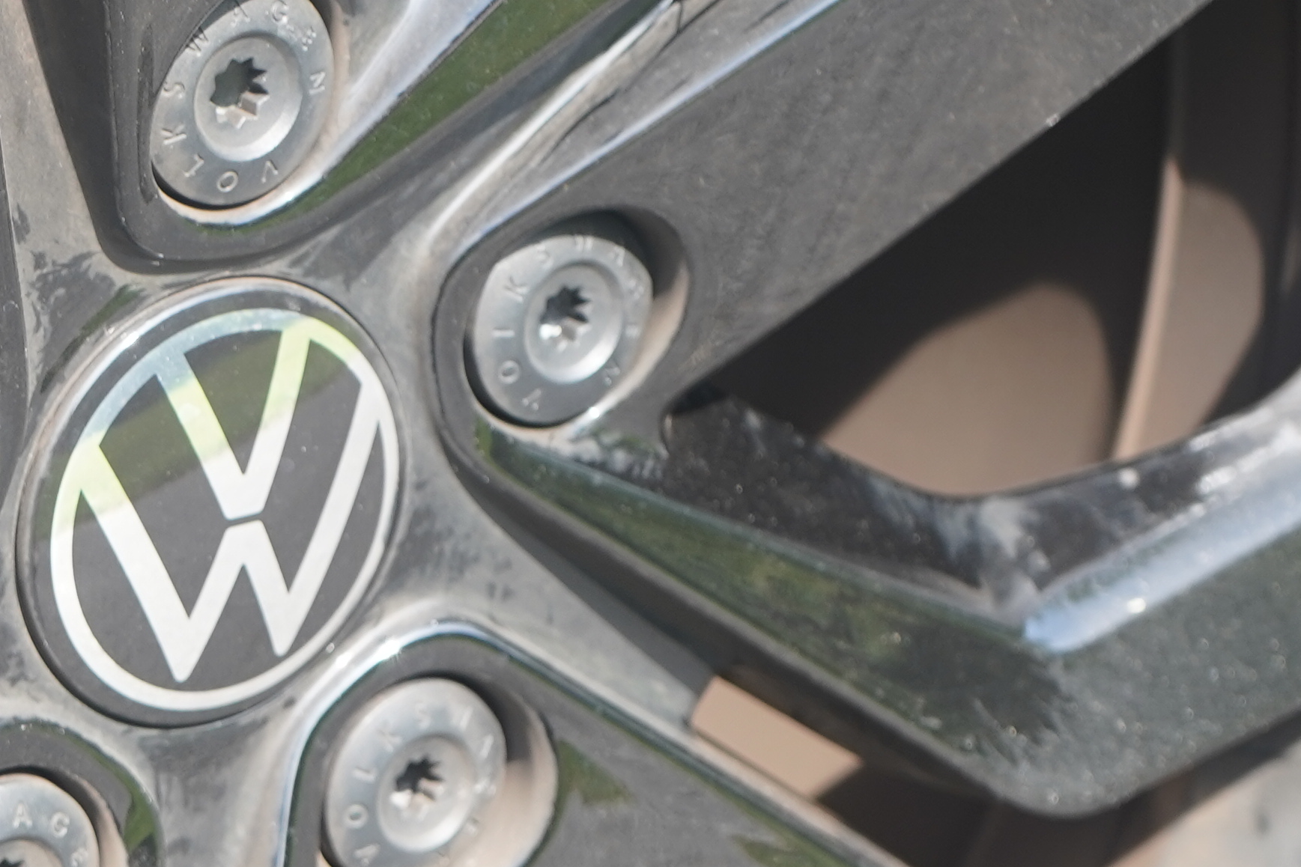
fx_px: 5493
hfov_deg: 13.3
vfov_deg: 9.0
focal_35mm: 152
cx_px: -78
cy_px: 479
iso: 320
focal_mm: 44
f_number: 4.5
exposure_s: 1/160
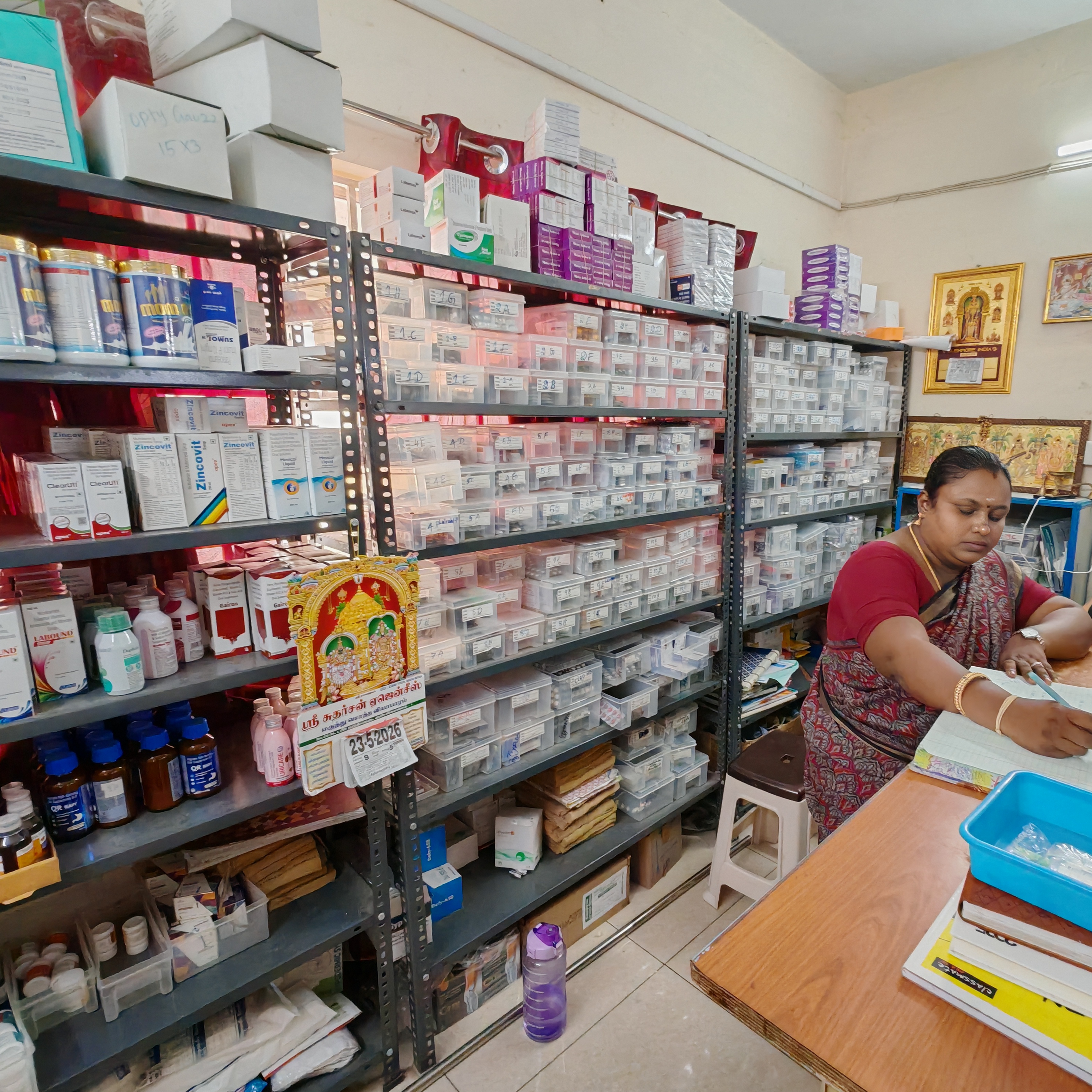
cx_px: 645
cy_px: 547
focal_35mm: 19
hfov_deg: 77.0
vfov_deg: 77.7
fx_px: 678
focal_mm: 1.96
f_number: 2.2
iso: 500
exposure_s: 1/33
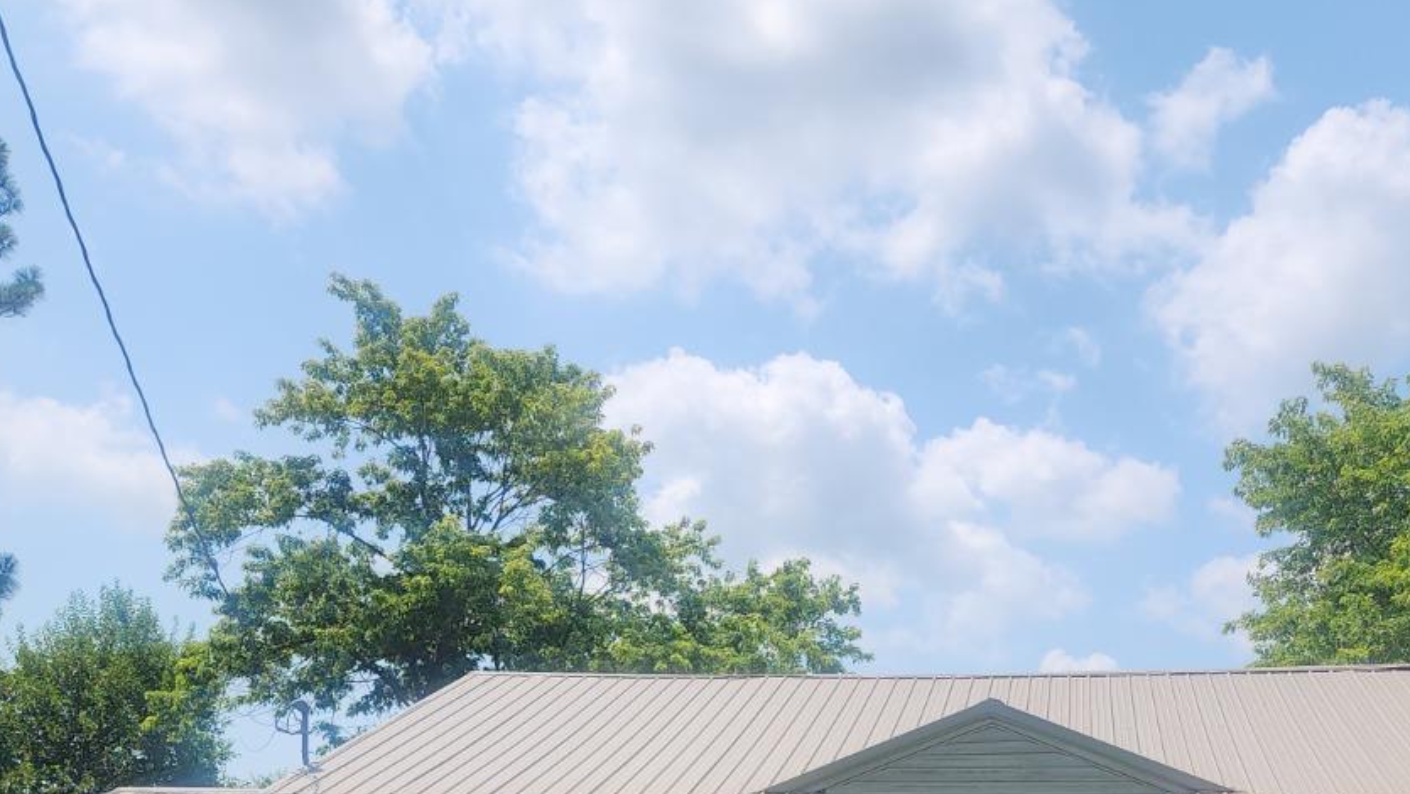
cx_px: 819
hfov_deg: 45.3
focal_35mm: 45
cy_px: 862
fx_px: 1683
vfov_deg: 24.8
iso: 12
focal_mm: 6.4
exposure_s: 1/1493
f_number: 1.8
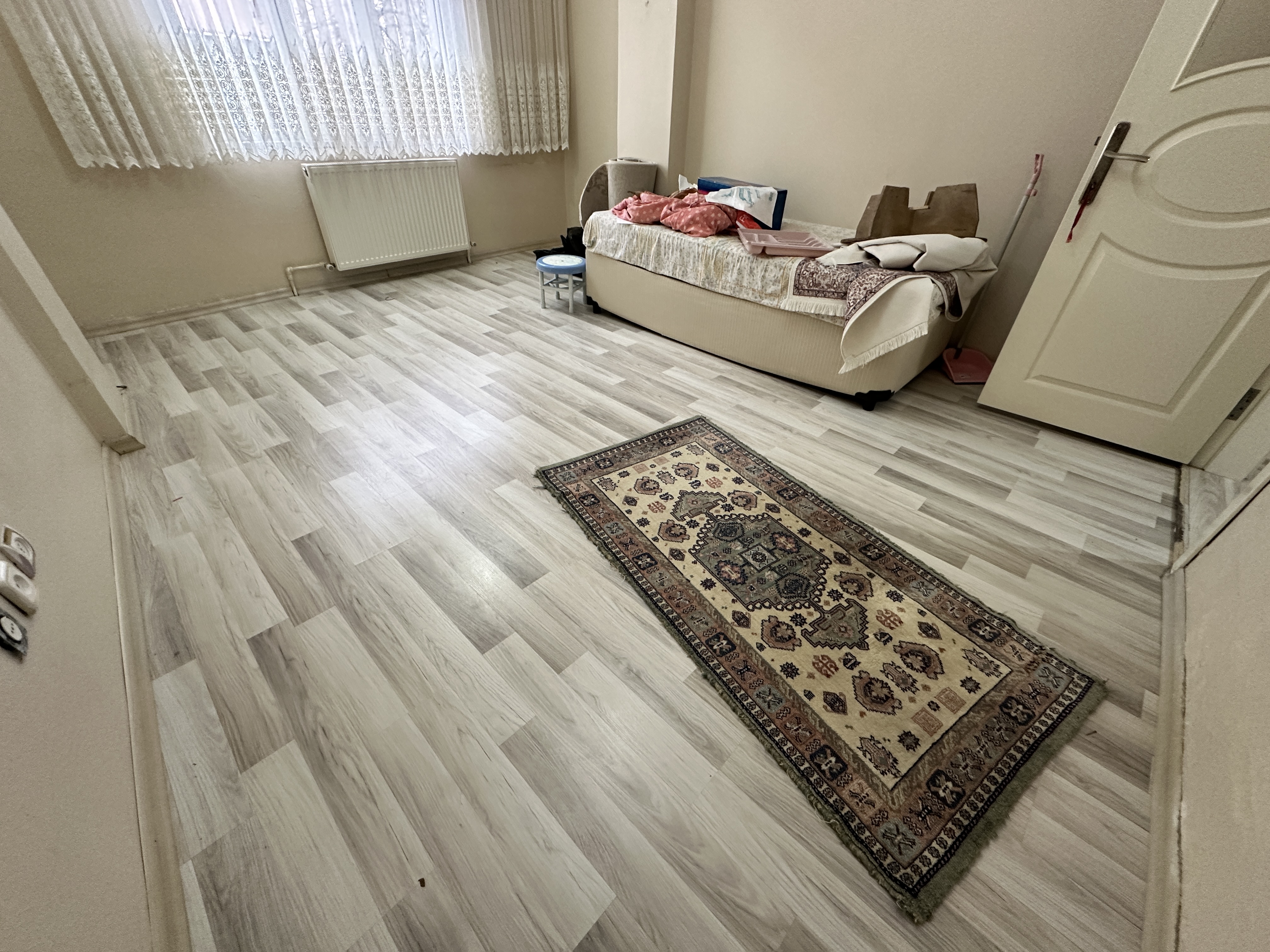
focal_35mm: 14
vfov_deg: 85.7
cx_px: 635
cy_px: 476
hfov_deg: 102.1
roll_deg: -1.4
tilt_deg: -35.5
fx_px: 514
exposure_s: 1/50
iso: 250
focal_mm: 2.22
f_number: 2.2
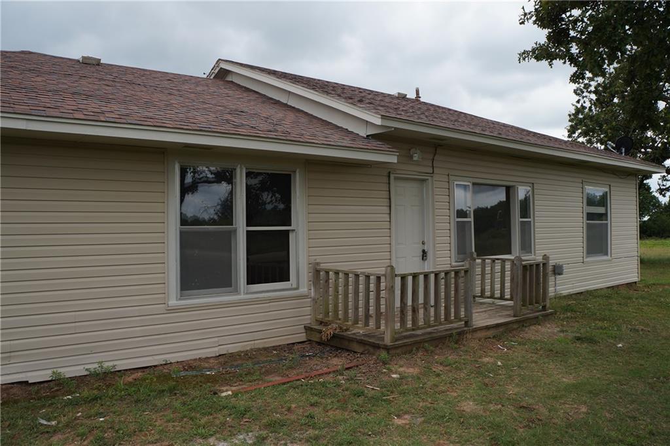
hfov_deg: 67.4
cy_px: 223
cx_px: 335
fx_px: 502
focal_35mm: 27
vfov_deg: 47.9
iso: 100
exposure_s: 1/100
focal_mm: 18
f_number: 9
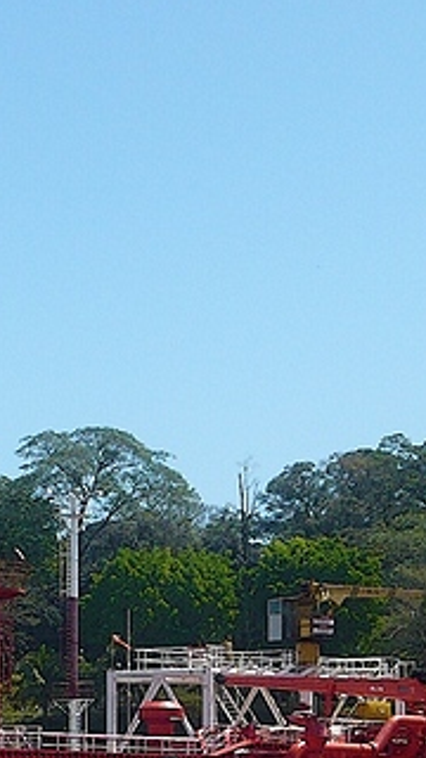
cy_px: 616
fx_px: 3153
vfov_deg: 13.6
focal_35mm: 157
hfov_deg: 7.7
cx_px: 111
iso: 100
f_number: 9
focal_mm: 7.5
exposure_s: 1/200
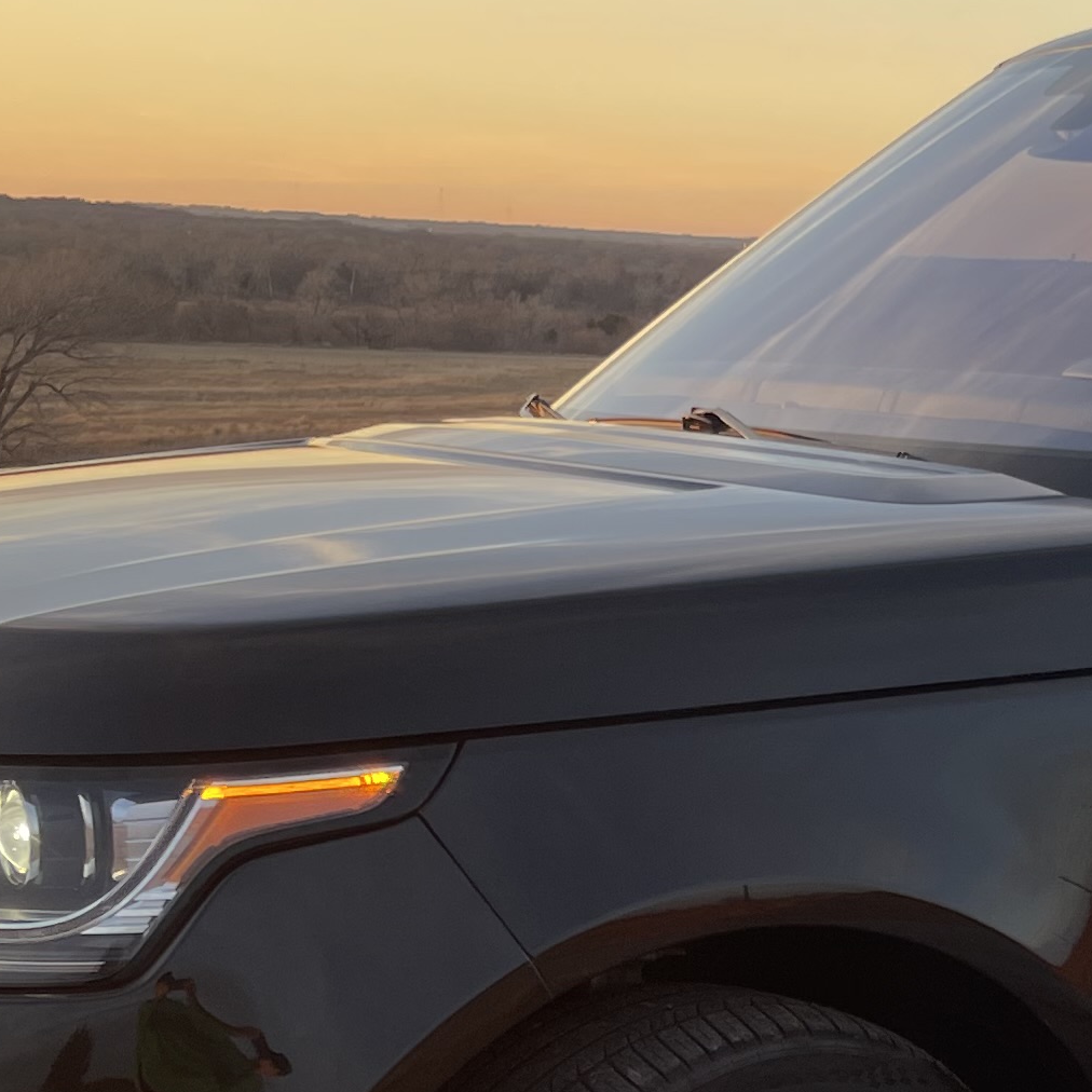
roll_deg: -2.4
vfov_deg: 19.6
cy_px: 780
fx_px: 3141
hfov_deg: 18.9
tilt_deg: -10.1
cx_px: 1211
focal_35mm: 88
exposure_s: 1/173
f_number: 1.6
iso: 32
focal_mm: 5.1
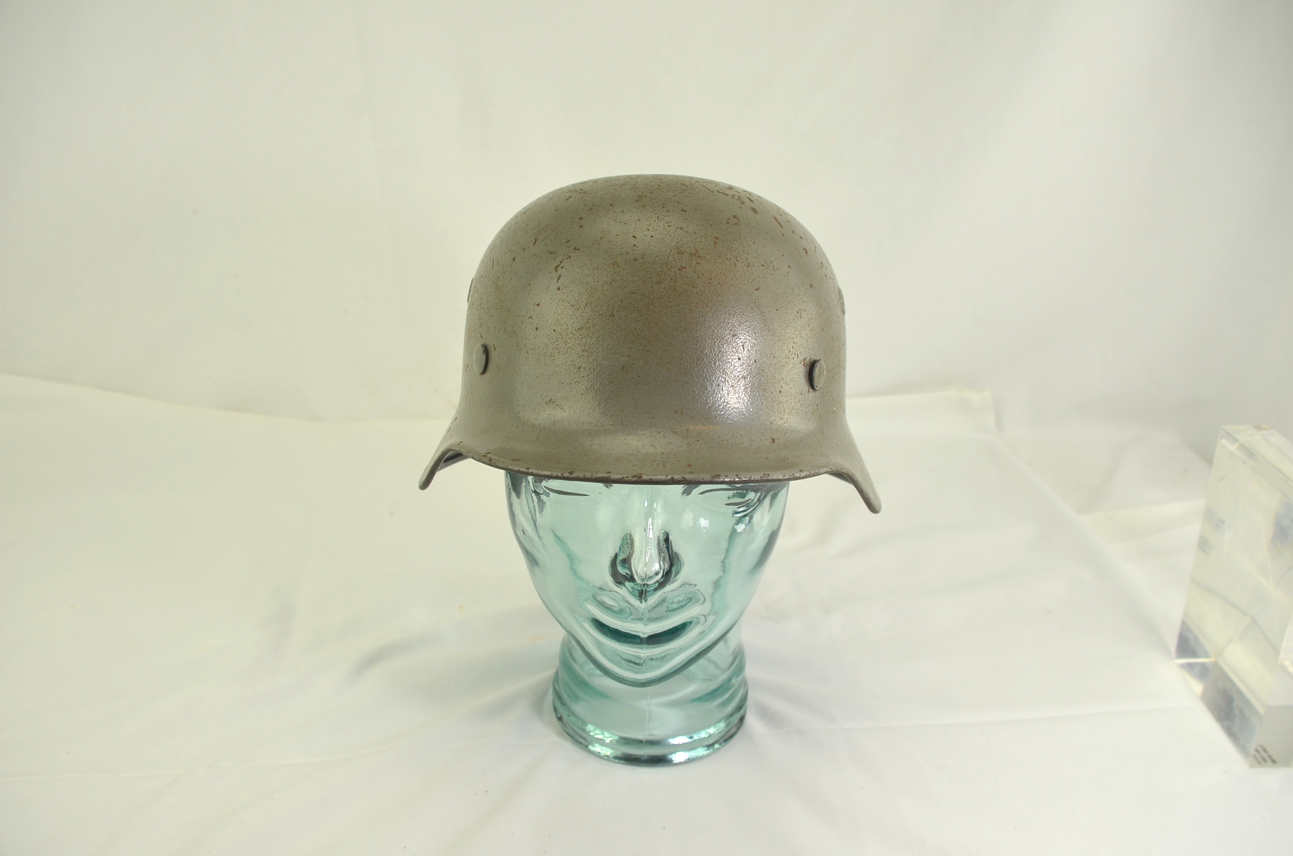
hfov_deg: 62.0
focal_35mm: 30
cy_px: 428
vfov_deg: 43.4
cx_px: 646
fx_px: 1075
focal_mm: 20
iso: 200
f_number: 5.6
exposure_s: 1/125
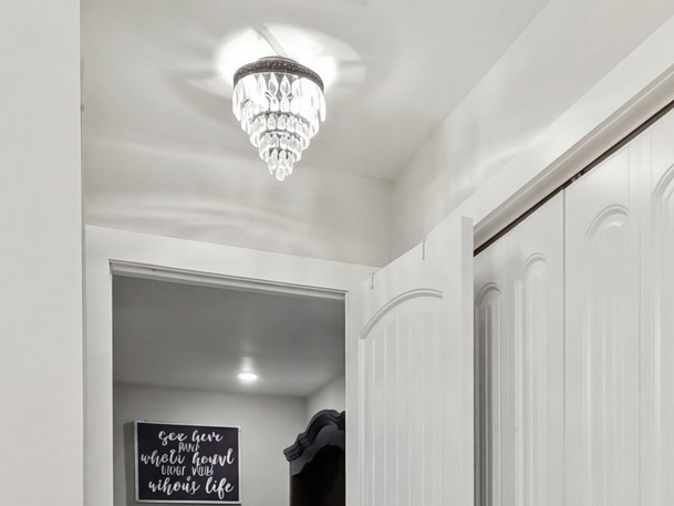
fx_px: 876
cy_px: 567
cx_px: 466
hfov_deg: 41.4
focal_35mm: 45
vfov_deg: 28.9
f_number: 9
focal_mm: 10
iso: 250
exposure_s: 1/50
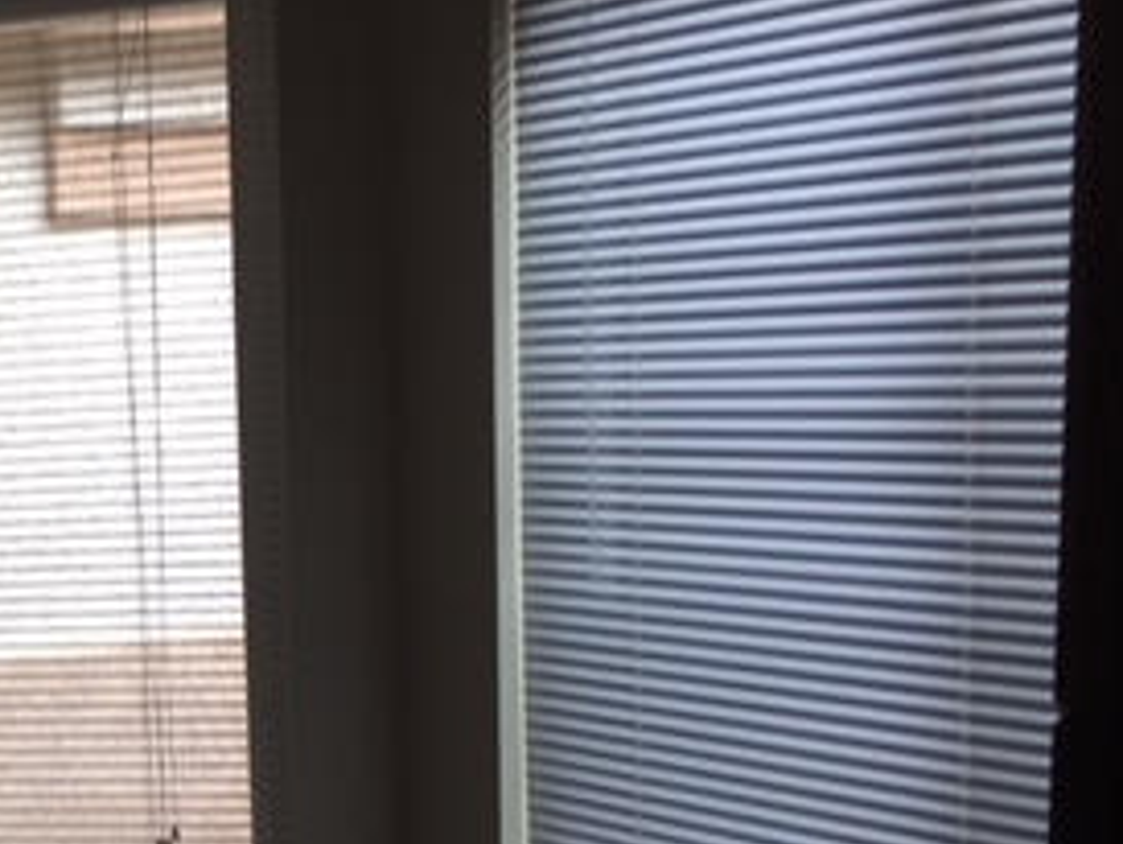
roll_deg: +4.0
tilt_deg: -9.8
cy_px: 778
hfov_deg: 26.5
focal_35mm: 68
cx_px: -82
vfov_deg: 21.1
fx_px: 2207
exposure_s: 1/60
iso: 25
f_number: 2.2
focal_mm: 4.15
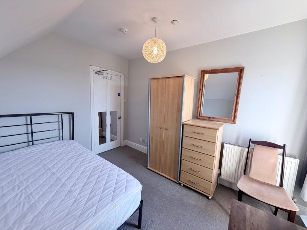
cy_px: 115
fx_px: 124
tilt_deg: -8.2
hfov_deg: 102.1
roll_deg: -2.8
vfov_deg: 85.7
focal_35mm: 14
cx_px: 154
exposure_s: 1/100
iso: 100
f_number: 2.2
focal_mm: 2.22
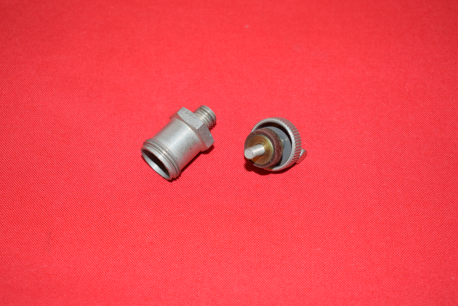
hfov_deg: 29.9
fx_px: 859
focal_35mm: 68
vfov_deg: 20.2
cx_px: 229
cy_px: 153
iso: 1250
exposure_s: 1/200
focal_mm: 45
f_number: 5
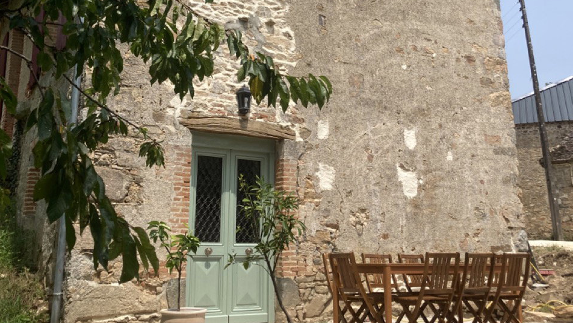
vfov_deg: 28.5
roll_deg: +0.0
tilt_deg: +18.2
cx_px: 287
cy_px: 74
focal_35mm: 41
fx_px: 623
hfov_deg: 49.4
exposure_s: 1/2183
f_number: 1.8
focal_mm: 3.99
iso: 20
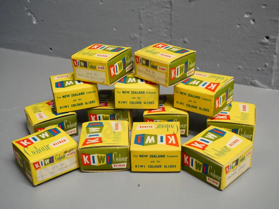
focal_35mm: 46
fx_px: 371
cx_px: 140
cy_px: 104
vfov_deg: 31.5
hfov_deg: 41.2
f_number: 5.1
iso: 3200
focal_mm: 23
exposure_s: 1/125
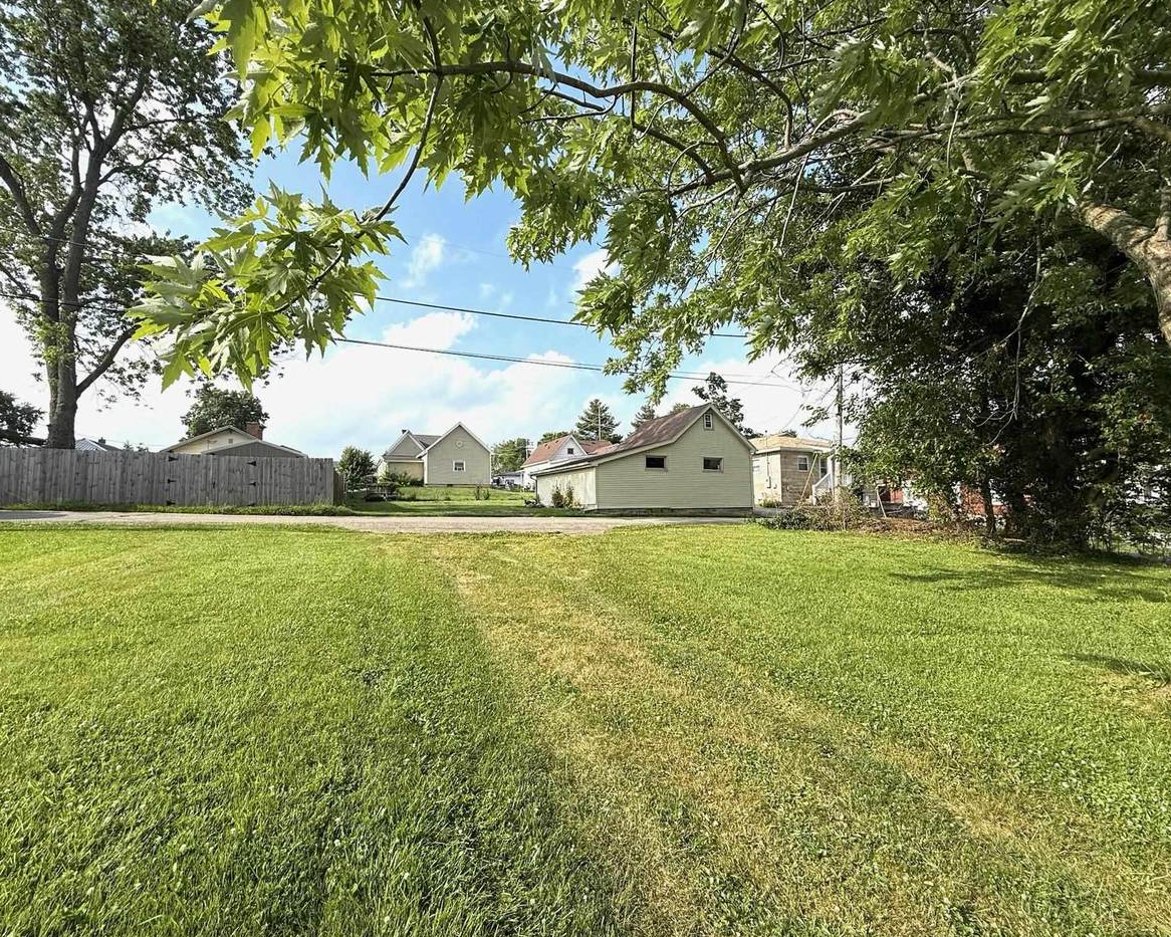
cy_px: 474
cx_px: 571
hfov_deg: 96.8
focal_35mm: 15
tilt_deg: +4.2
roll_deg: +0.0
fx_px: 520
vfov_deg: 84.0
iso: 50
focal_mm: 2.22
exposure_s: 1/1795
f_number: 2.2
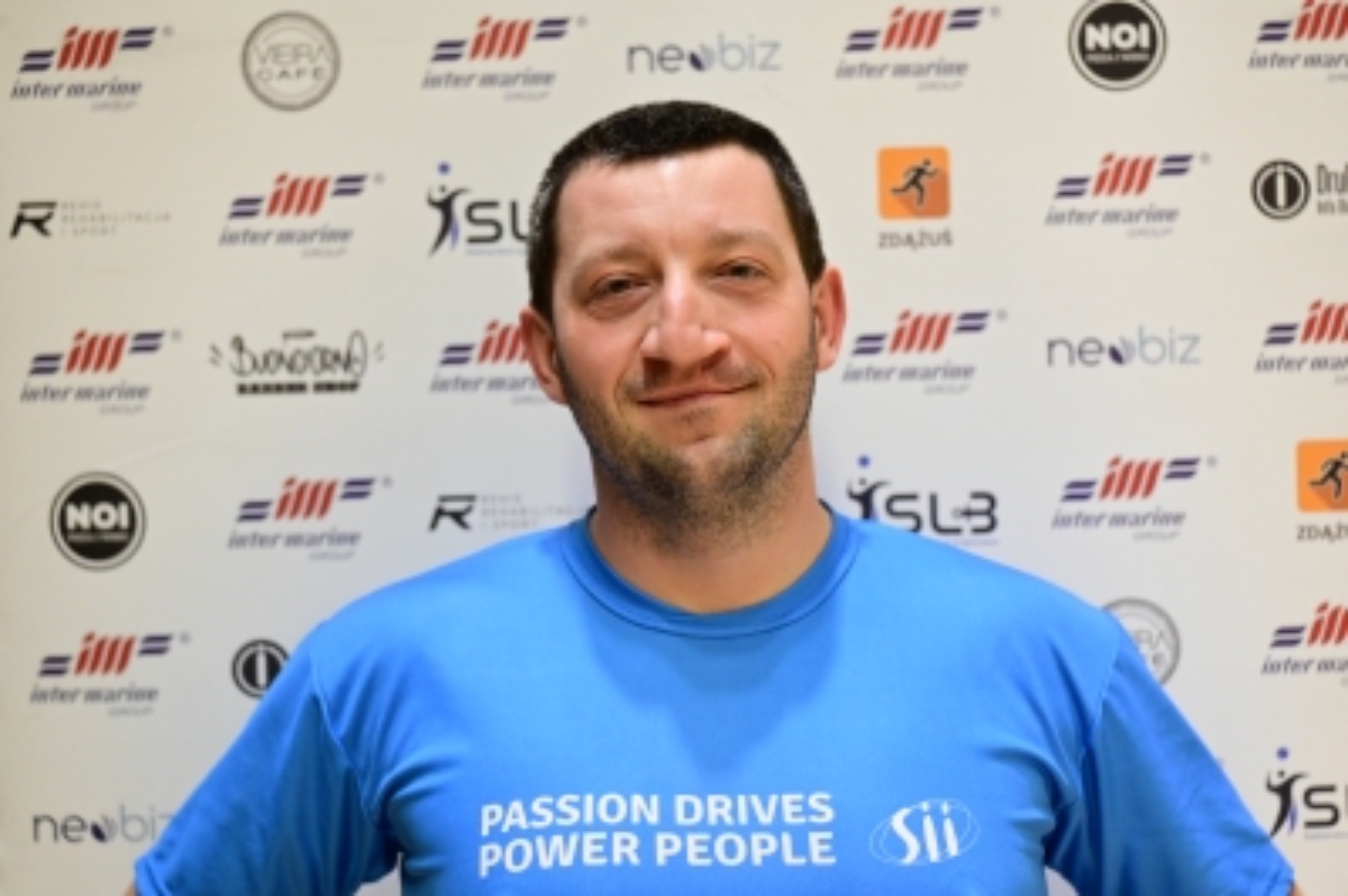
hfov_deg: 17.1
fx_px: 4490
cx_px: 674
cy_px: 448
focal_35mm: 120
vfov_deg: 11.4
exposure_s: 1/1250
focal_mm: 120
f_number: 2.8
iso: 3200
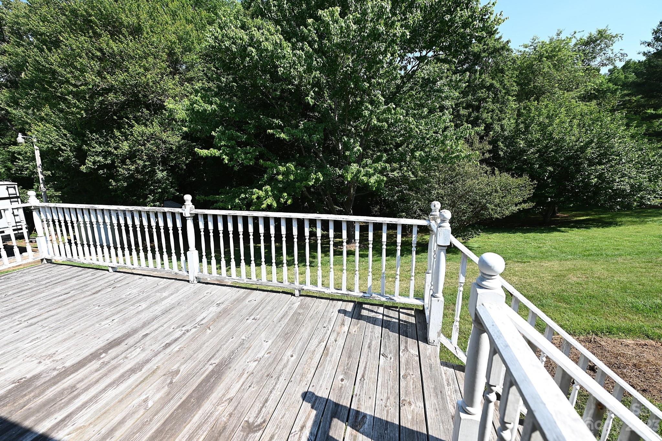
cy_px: 220
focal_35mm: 14
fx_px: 257
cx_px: 331
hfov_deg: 104.3
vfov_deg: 81.1
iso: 100
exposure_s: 1/400
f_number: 4
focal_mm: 14
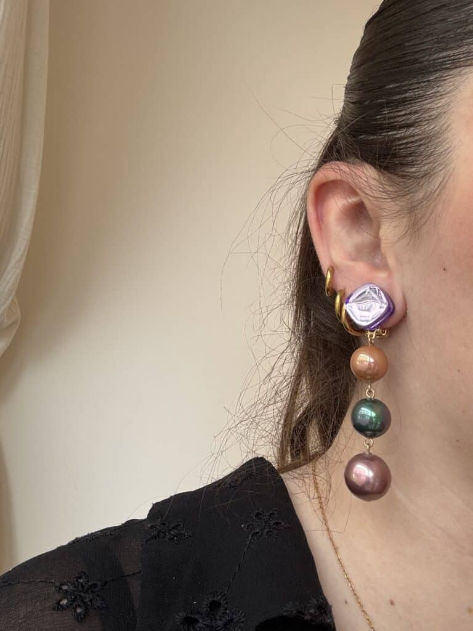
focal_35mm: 30
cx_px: 236
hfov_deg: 46.8
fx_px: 547
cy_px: 316
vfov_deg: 60.0
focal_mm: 2.69
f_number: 1.9
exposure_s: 1/121
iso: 25
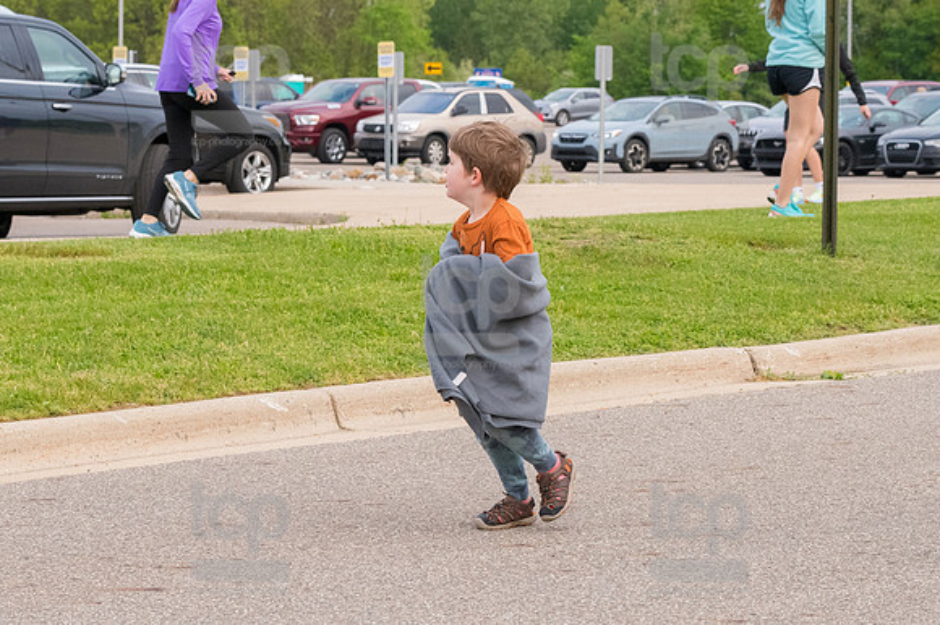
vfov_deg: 11.1
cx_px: 470
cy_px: 312
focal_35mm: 123
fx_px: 3210
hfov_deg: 16.7
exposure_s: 1/1250
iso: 3200
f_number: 7.1
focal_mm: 82
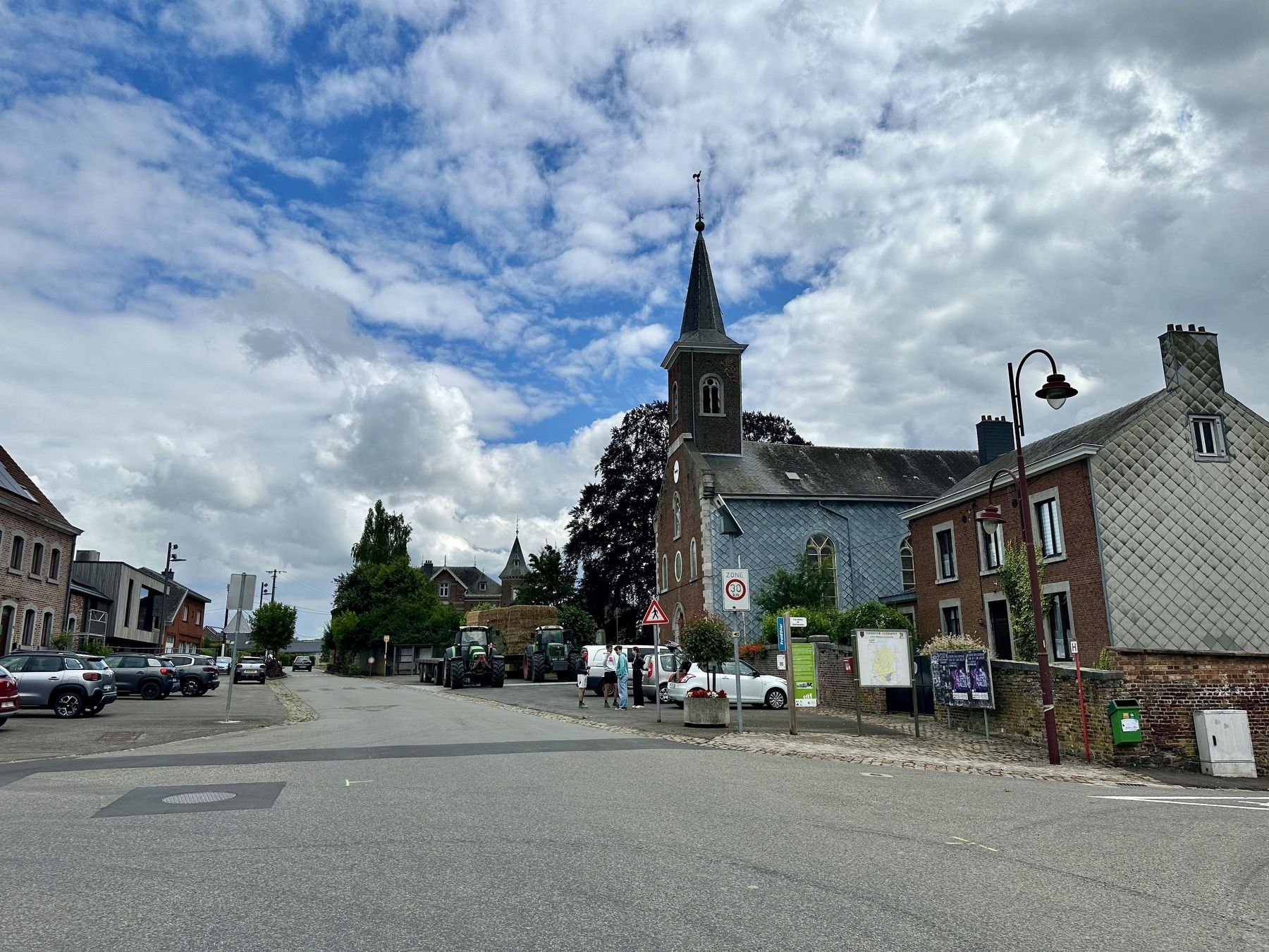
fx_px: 880
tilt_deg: +12.4
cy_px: 476
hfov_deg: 71.6
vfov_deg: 56.8
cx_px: 634
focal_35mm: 24
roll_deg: +0.1
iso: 80
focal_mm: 6.86
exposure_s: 1/9709
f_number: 1.78
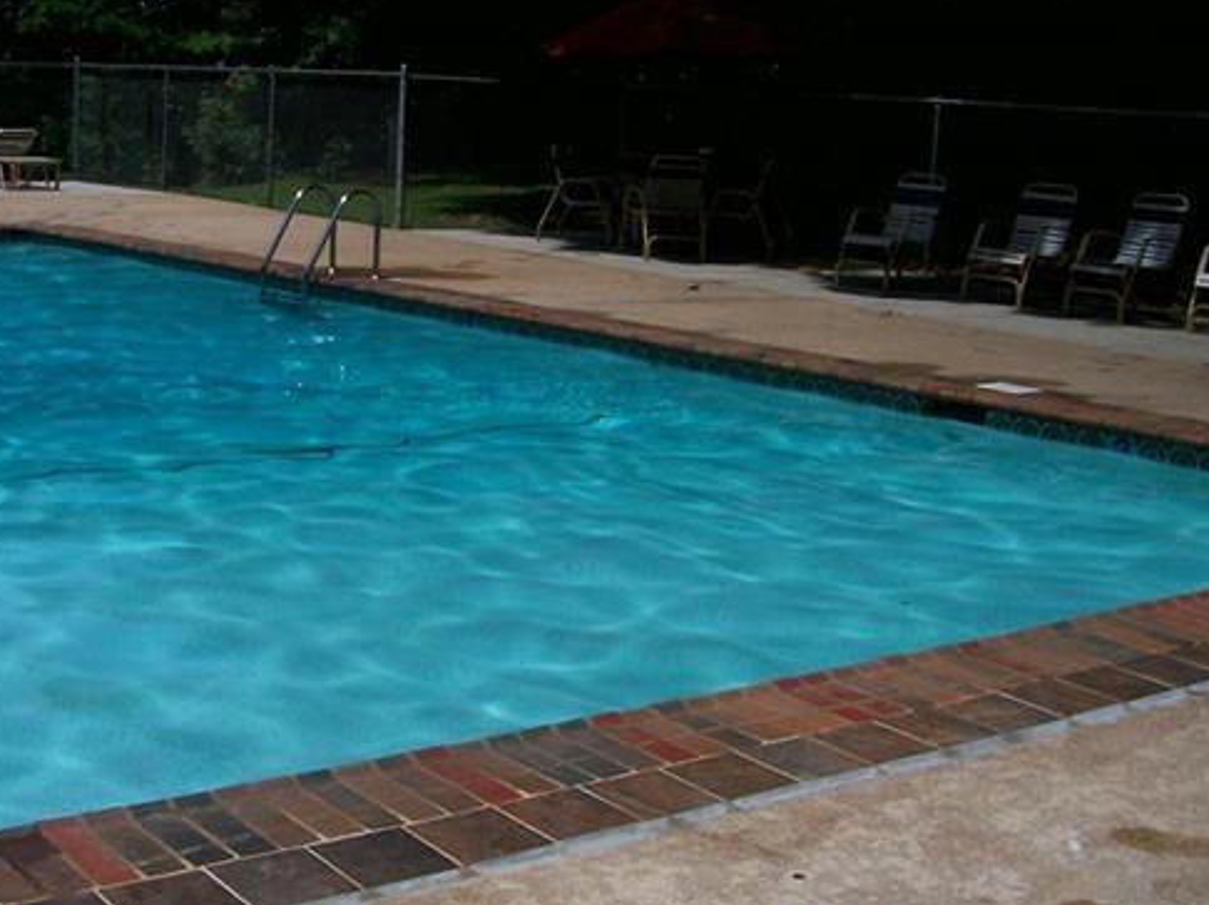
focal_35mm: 56
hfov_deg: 33.7
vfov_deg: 26.0
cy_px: 373
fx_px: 1955
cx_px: 301
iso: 80
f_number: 5.1
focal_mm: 5.6
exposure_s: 1/1232
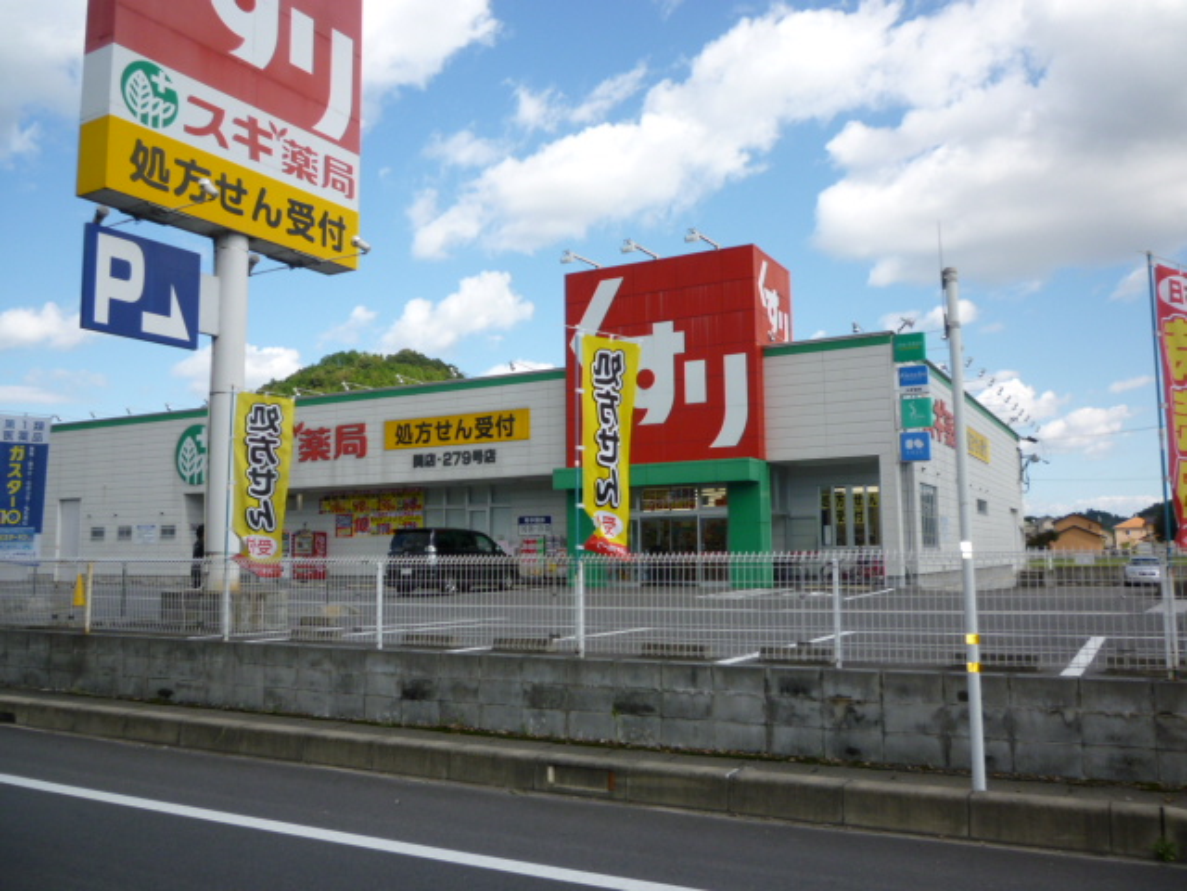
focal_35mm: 29
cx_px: 594
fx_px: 994
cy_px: 446
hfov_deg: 61.7
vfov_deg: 48.2
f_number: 4
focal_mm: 5.2
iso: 100
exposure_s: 1/500
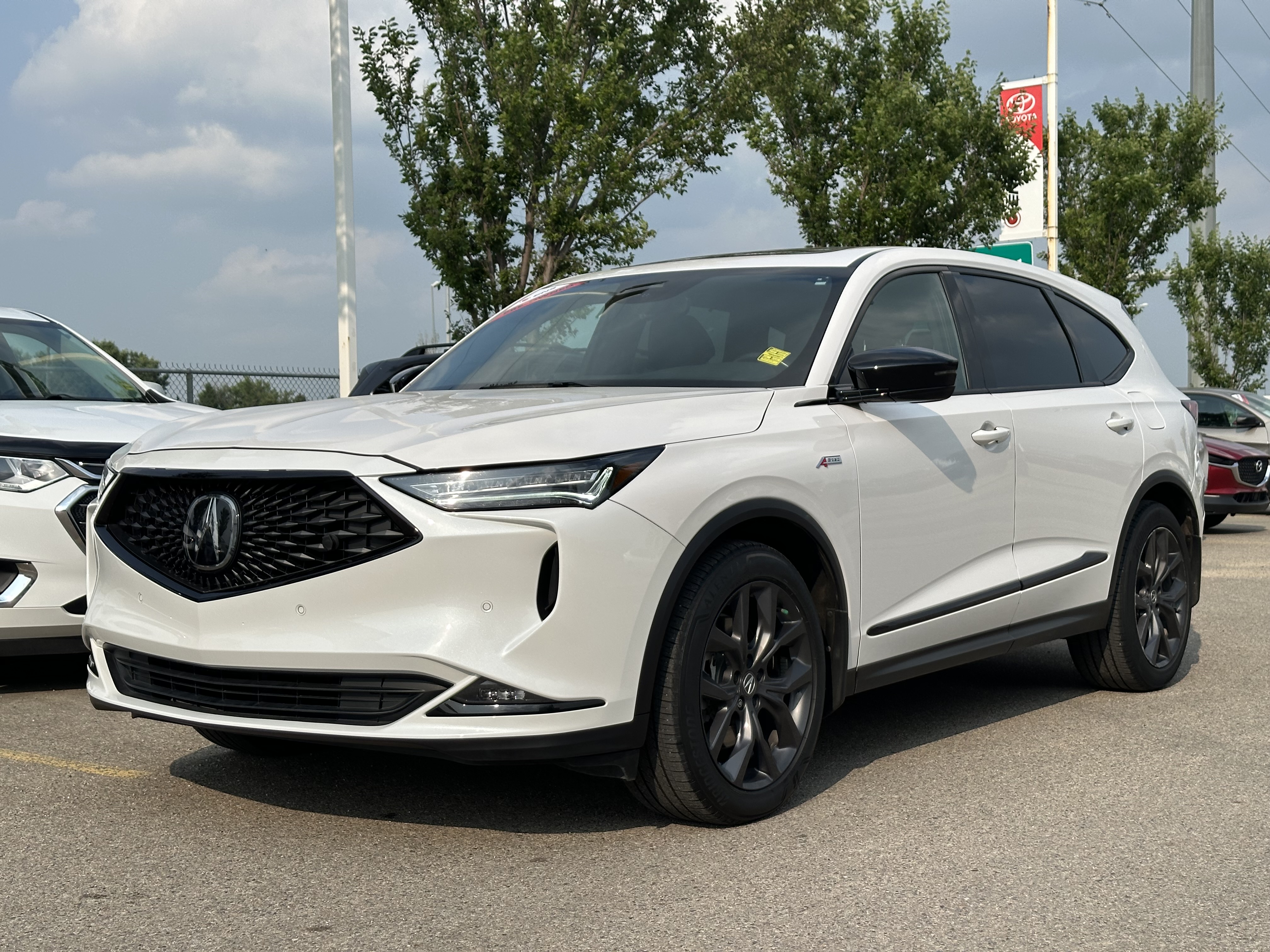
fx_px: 1761
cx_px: 635
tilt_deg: -1.3
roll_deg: +1.4
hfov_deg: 39.7
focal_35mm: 48
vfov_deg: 30.3
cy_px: 476
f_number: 1.78
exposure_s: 1/5556
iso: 64
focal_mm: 6.86
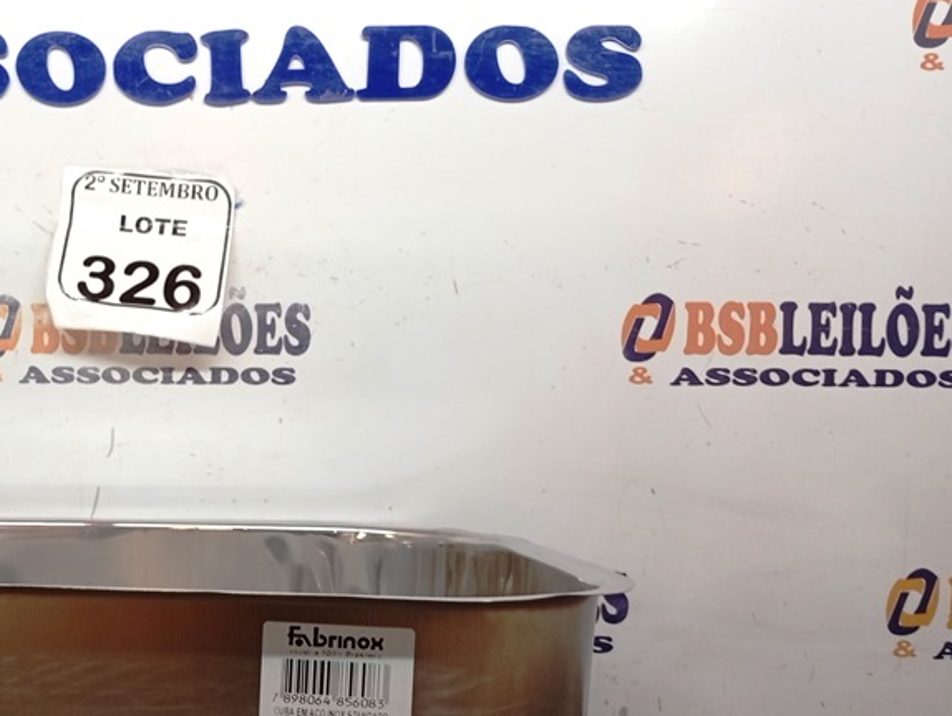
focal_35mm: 48
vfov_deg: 30.0
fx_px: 1322
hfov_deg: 37.7
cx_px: 146
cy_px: 512
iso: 358
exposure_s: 1/30
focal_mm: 3.98
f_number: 1.8
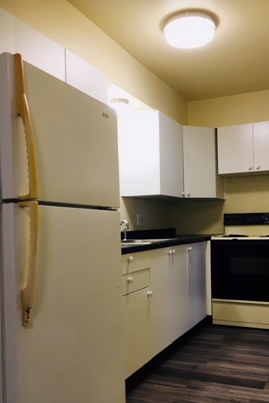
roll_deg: +0.9
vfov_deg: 55.7
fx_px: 381
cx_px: 164
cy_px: 222
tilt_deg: +0.8
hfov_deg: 38.7
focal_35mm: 34
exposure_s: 1/30
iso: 50
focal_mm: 4.15
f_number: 2.2
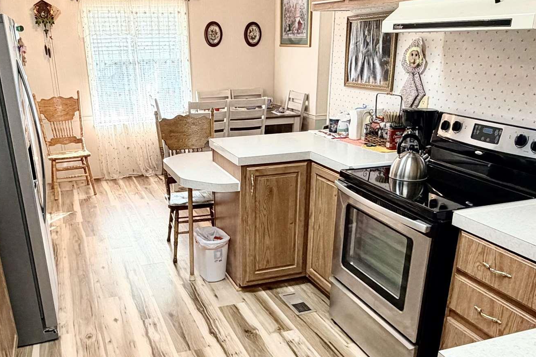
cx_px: 229
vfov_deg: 38.3
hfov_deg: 55.6
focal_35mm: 34
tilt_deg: -22.2
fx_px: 506
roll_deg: +1.5
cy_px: 244
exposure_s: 1/60
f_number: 2.2
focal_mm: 2.22
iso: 200
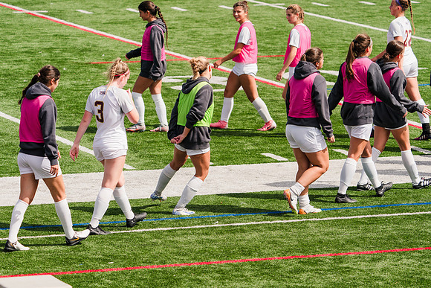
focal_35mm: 218
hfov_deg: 9.4
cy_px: 144
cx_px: 216
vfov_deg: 6.3
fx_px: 2610
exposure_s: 1/1600
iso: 250
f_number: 5.6
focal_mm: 218
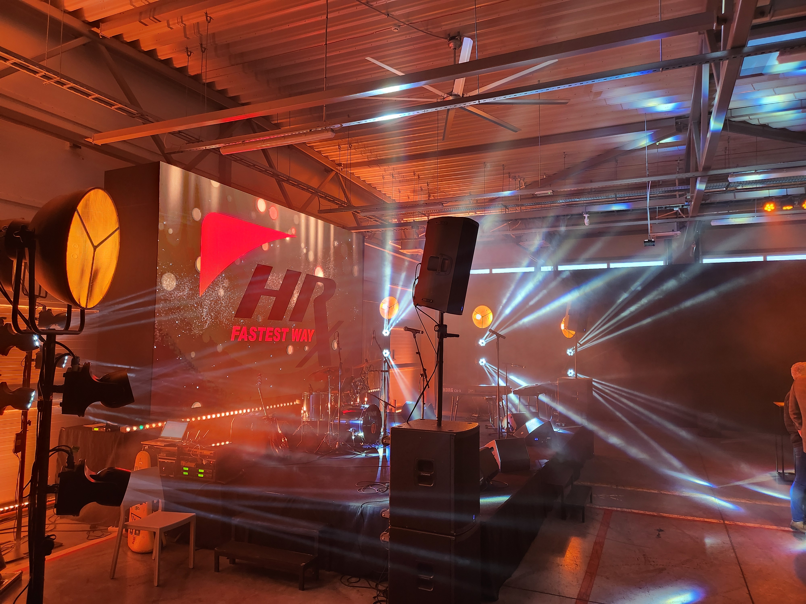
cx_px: 403
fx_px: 559
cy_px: 302
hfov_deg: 71.6
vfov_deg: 56.8
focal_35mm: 24
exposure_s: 1/40
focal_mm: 5
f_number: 1.8
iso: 250
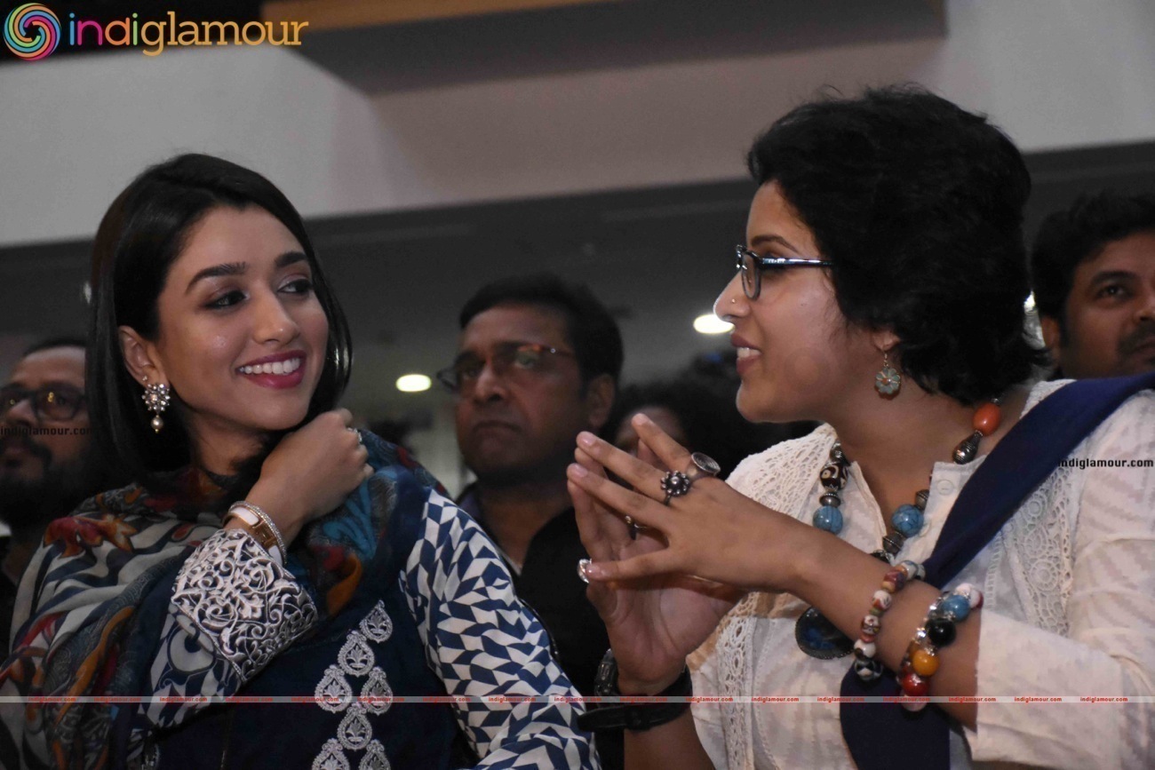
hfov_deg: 22.6
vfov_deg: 15.2
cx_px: 578
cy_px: 385
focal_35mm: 90
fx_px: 2888
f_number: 5
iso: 8000
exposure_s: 1/100
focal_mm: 60
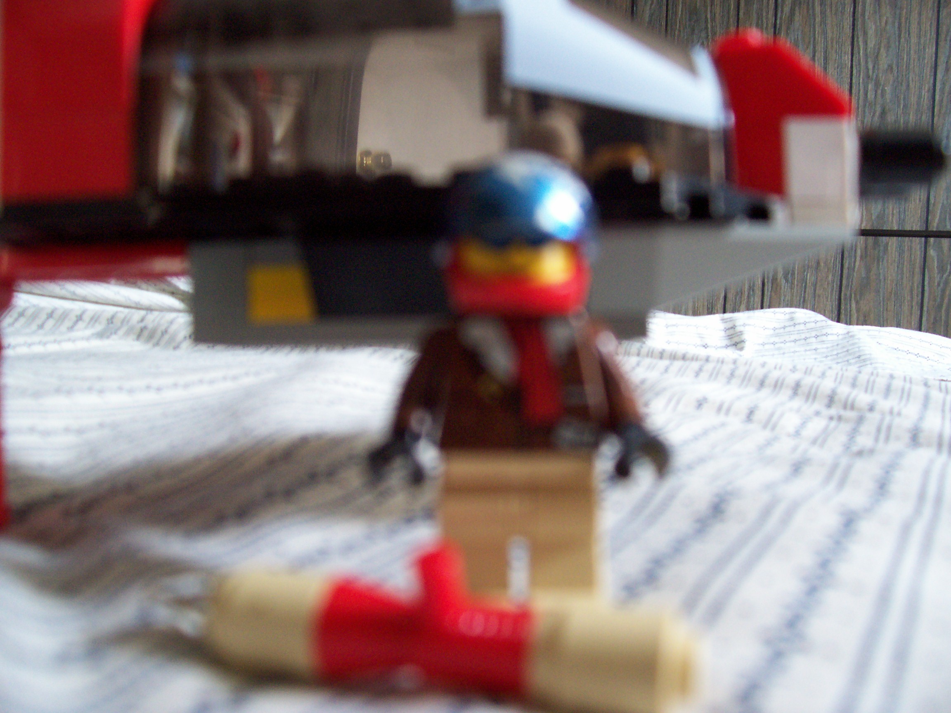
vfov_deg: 41.8
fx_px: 934
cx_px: 476
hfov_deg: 54.0
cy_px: 356
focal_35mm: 34
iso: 160
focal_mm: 5.6
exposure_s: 1/11.9
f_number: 2.7
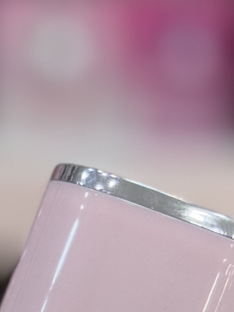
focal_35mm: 224
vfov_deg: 8.7
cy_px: 416
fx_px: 2019
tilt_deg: -14.4
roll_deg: -0.8
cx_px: -90
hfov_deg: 6.6
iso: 50
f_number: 1.78
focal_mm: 6.76
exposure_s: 1/100
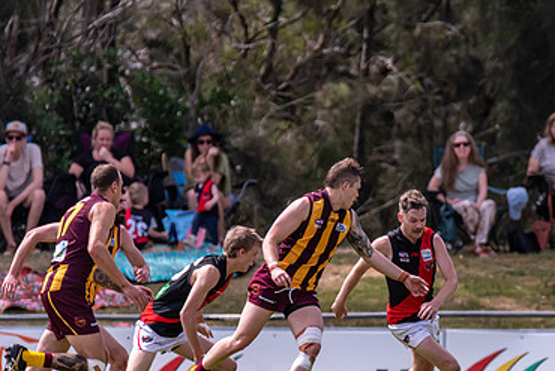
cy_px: 304
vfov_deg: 1.2
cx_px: 383
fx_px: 17180
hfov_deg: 1.9
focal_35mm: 1114
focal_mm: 600
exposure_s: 1/2500
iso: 800
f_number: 6.3
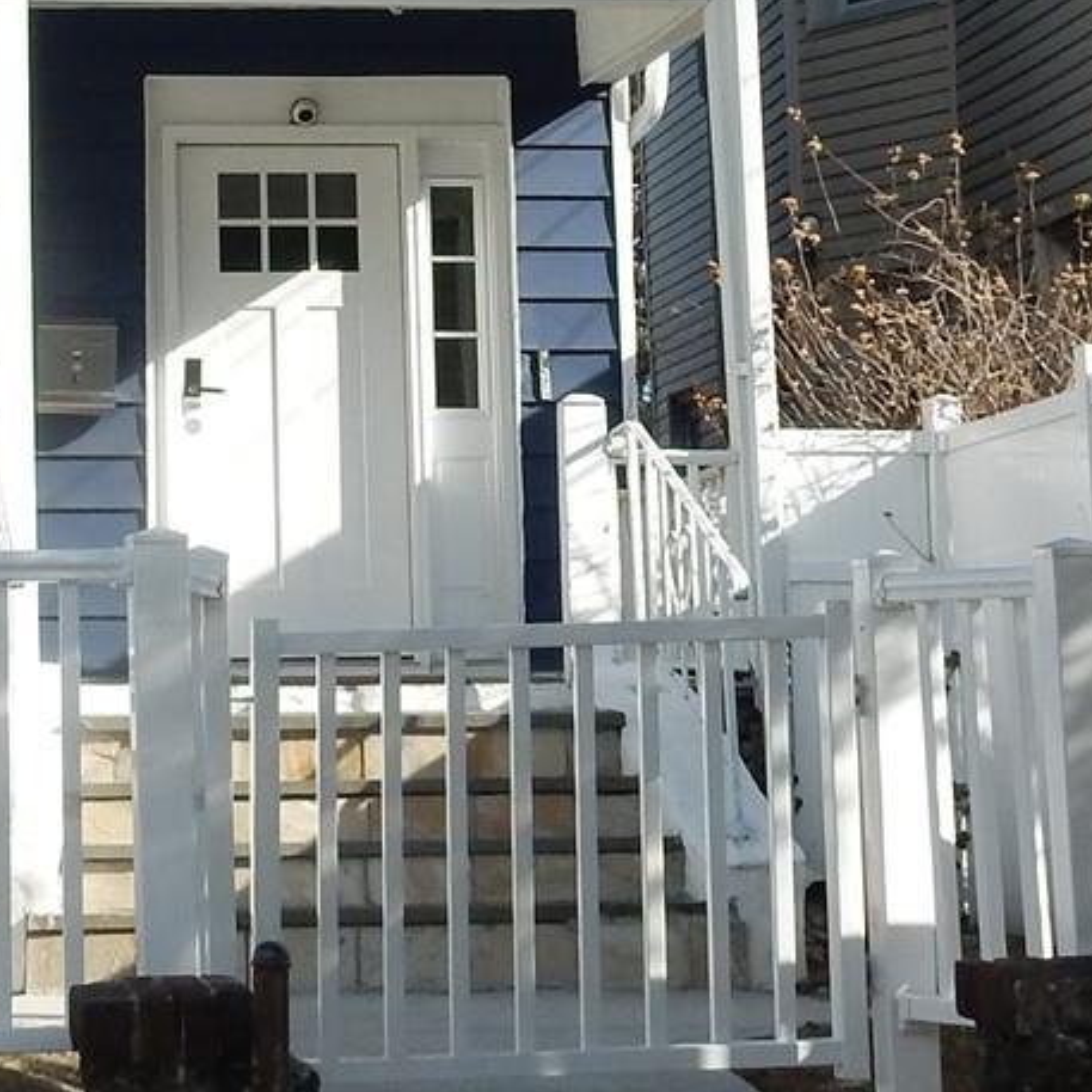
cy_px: -53
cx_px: 153
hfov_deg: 17.4
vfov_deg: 17.1
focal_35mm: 99
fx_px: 3533
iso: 125
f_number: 3.7
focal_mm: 4.5
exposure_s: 1/800
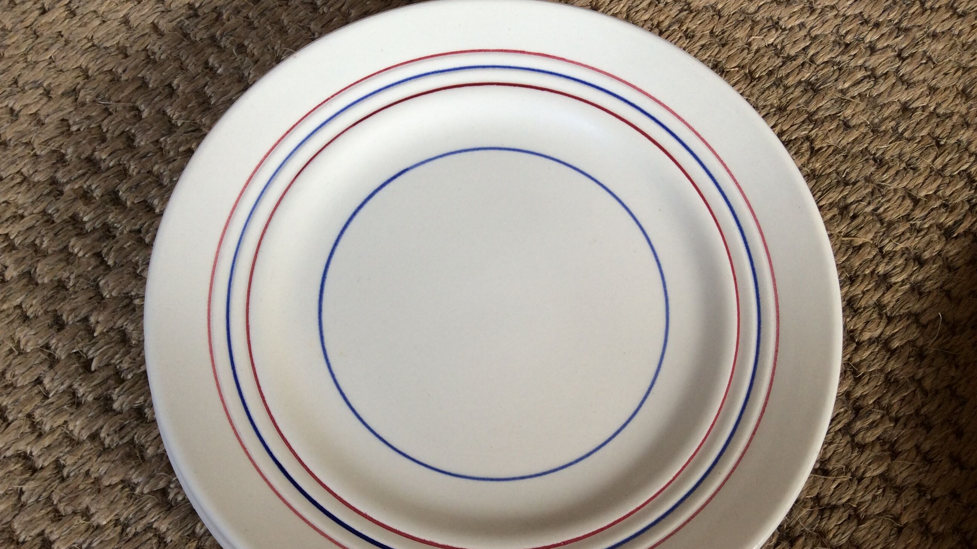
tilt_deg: -72.2
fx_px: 907
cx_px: 490
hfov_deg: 56.6
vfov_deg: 33.7
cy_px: 314
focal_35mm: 35
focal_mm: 3.3
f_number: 2.4
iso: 40
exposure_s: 1/25
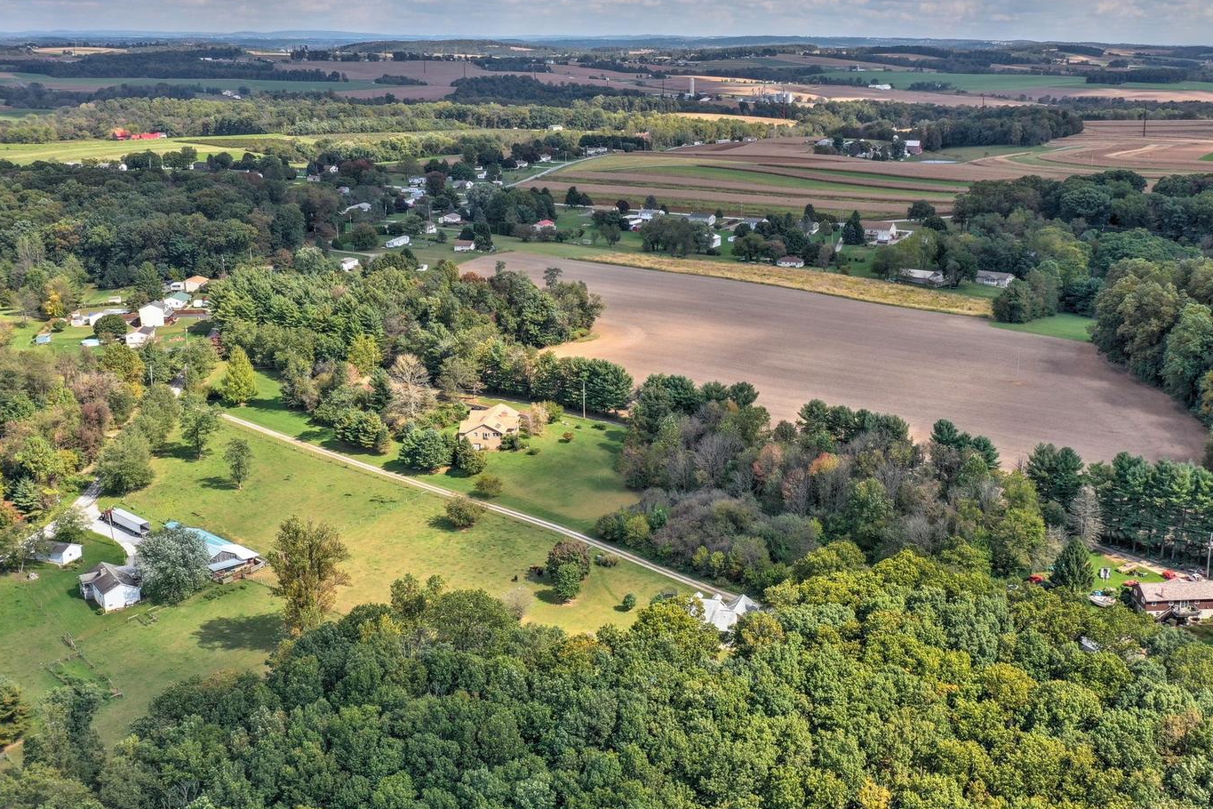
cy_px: 426
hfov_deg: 46.2
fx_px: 1415
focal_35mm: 42
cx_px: 700
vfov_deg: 31.9
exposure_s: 1/400
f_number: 5.6
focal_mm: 10.3
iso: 100
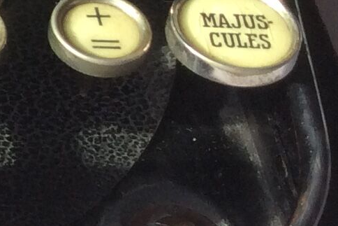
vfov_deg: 7.5
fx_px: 1672
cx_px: -494
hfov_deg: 10.0
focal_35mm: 178
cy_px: -152
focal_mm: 3.3
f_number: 2.4
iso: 32
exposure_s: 1/171
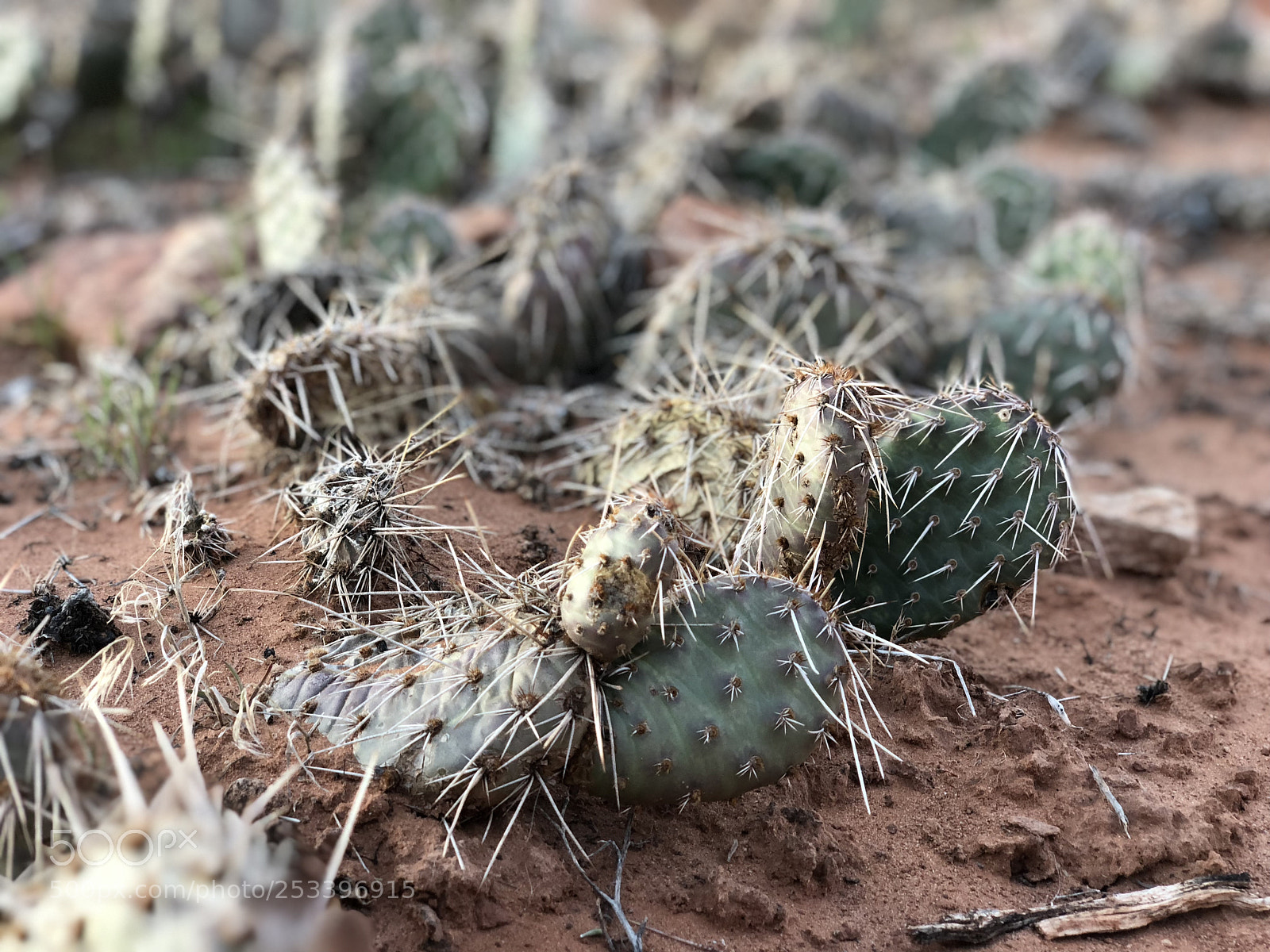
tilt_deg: -13.9
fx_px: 1908
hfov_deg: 36.8
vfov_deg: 28.0
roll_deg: +1.3
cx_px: 635
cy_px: 476
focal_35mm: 52
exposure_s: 1/60
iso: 40
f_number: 2.4
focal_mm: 6
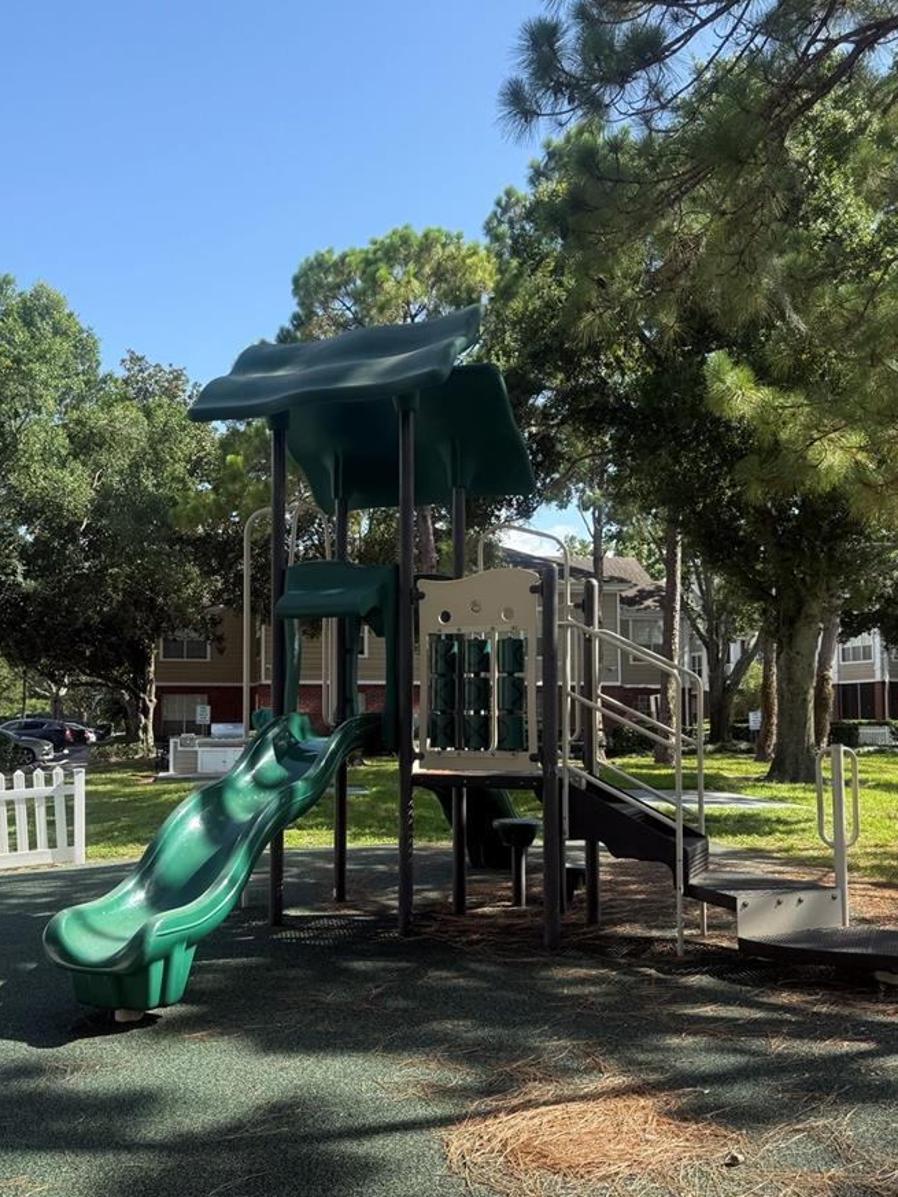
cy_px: 649
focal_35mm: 33
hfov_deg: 42.7
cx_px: 356
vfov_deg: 55.3
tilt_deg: +3.4
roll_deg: -0.7
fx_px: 1141
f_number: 1.78
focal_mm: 6.76
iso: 80
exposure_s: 1/1689
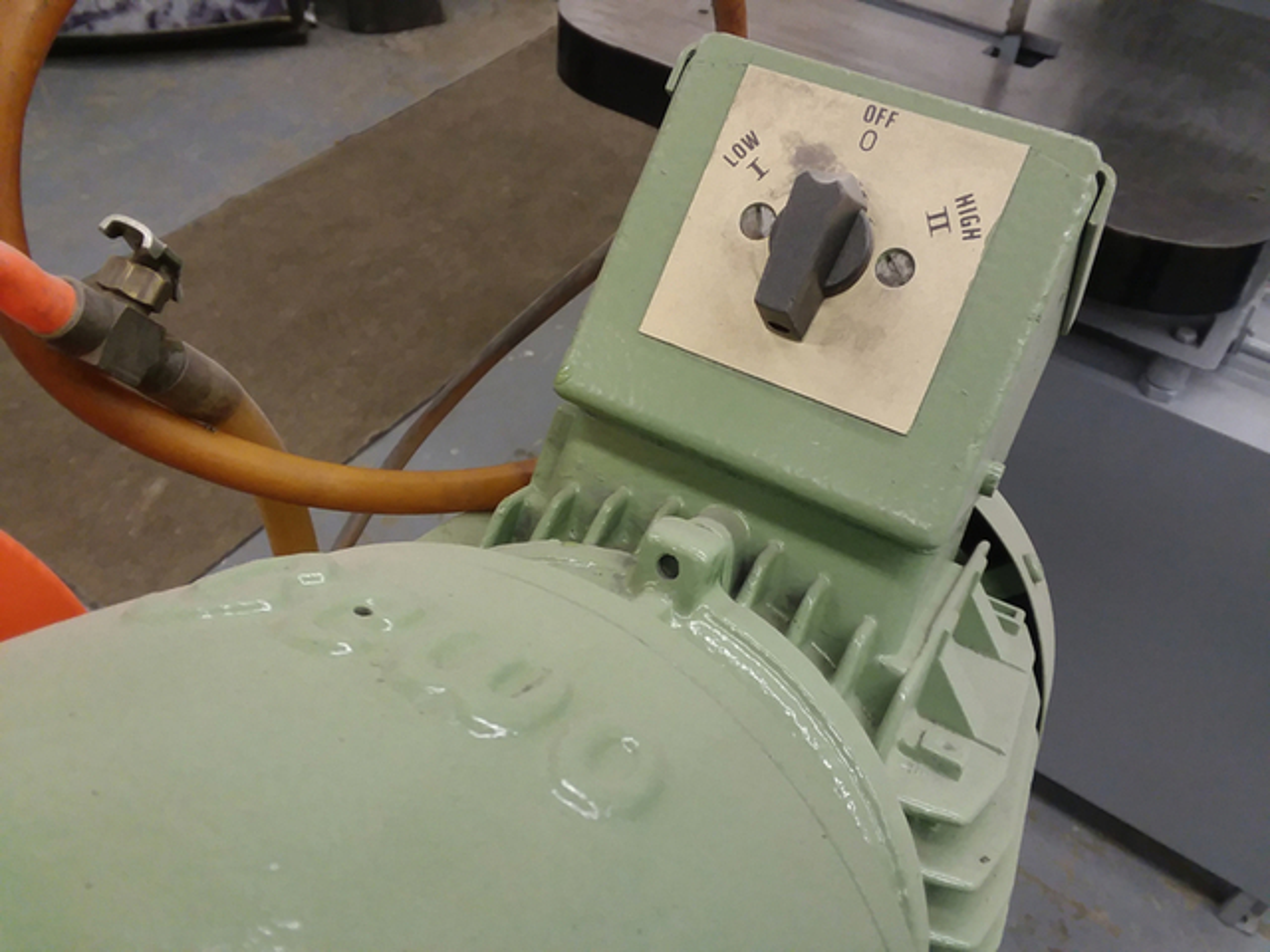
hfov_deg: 61.7
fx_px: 1064
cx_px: 635
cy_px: 476
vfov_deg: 48.2
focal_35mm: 29
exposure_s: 1/30
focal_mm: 2.47
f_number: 1.9
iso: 100
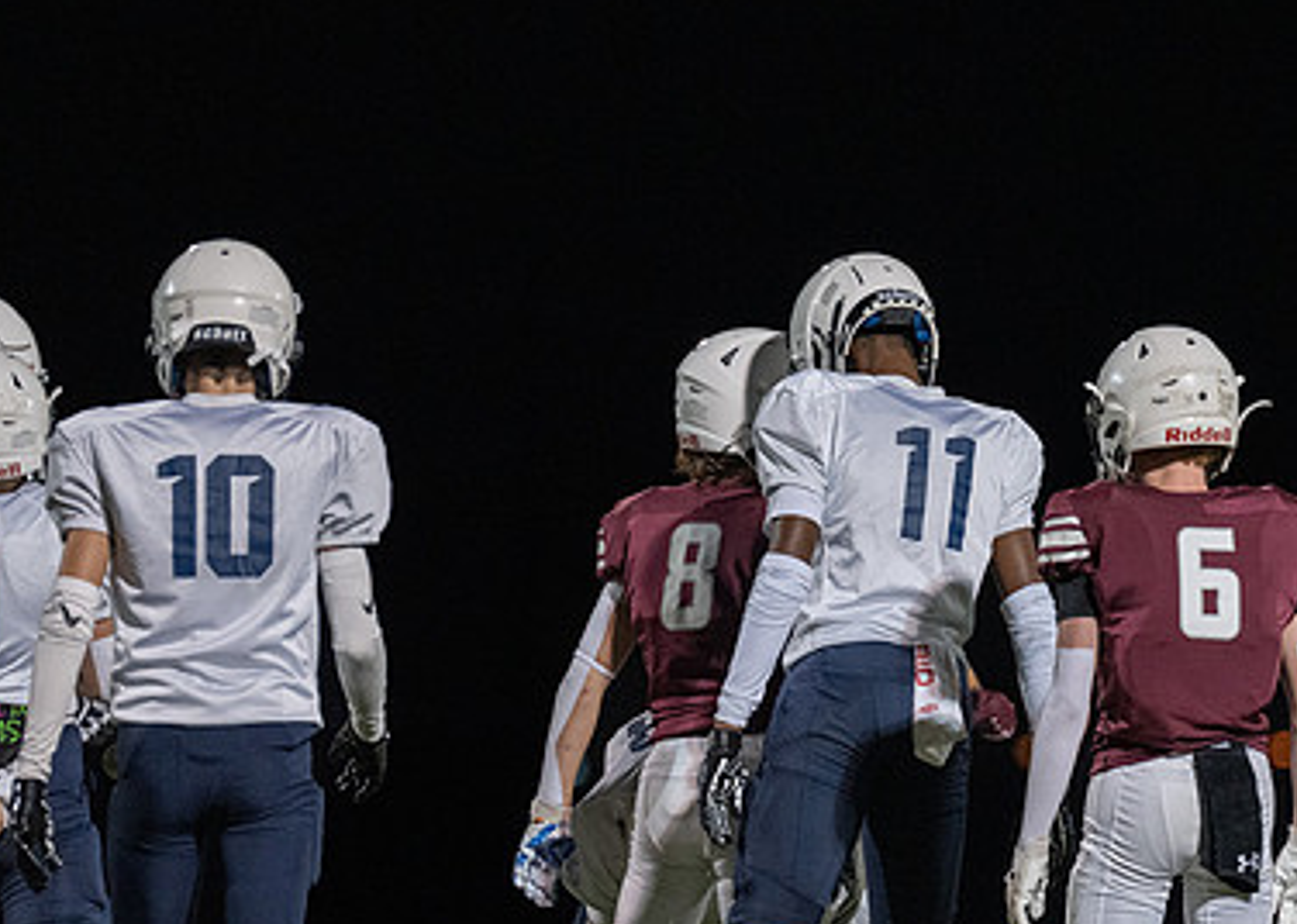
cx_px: 965
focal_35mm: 407
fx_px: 14981
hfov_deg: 5.0
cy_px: 717
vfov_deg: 3.5
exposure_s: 1/1000
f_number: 2.8
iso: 3200
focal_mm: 200
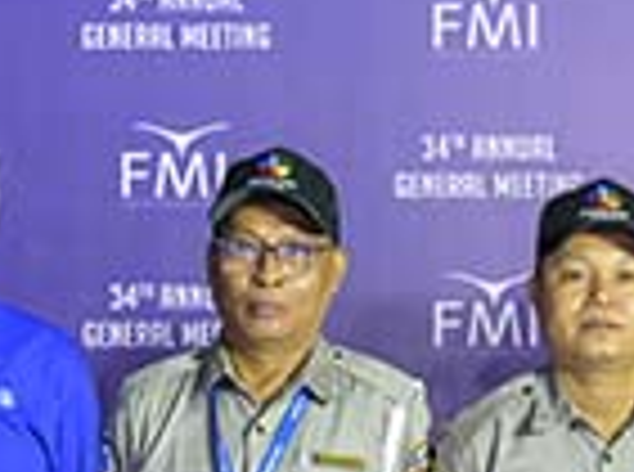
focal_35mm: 200
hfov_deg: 9.9
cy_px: 400
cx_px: 139
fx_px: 3659
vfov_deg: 7.4
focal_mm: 30.5
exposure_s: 1/250
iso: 2800
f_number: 6.3
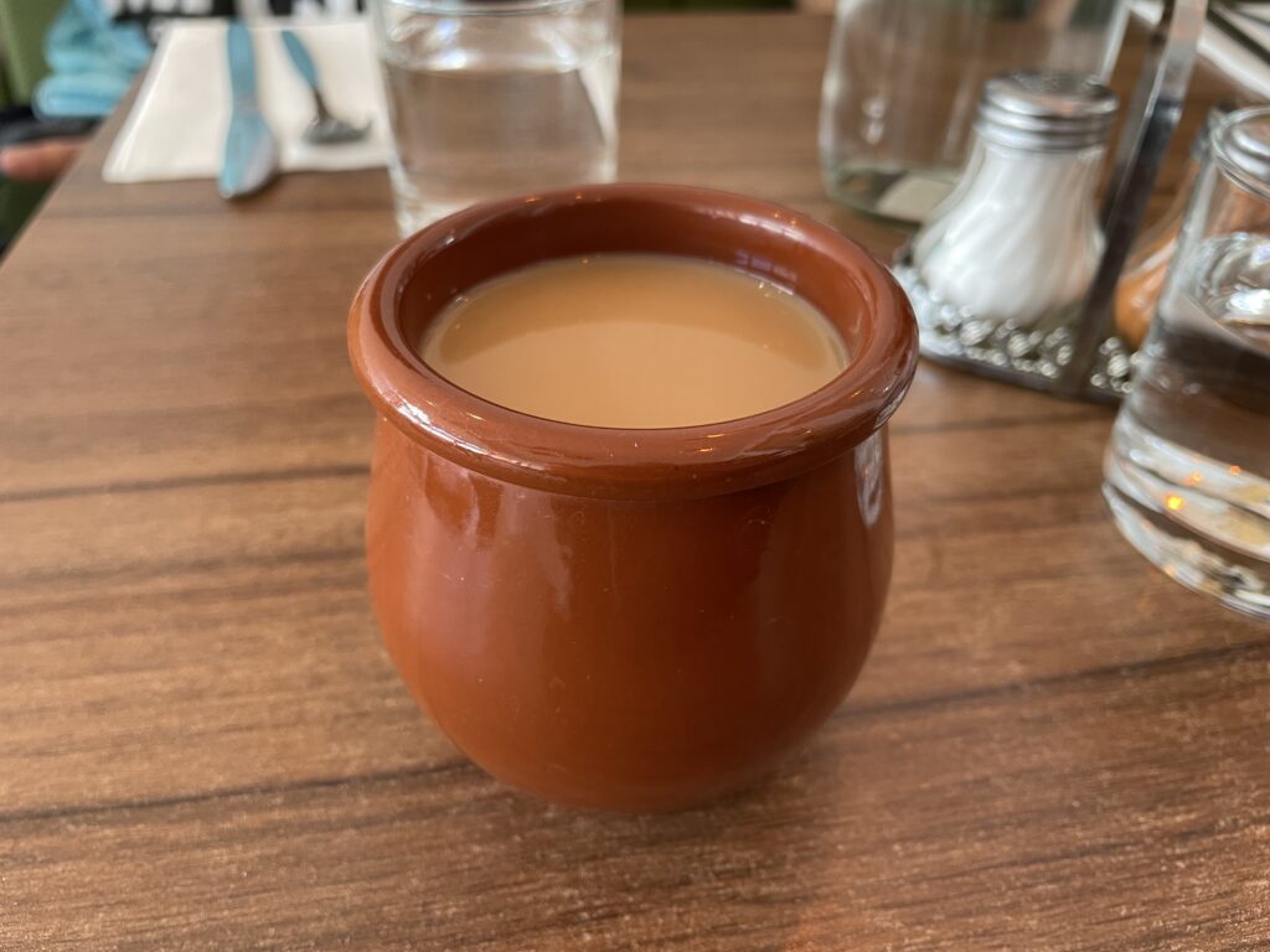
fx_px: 954
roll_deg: -1.0
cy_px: 476
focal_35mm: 26
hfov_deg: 67.3
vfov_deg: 53.1
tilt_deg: -38.5
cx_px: 635
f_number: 1.6
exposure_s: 1/50
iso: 80
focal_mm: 4.2
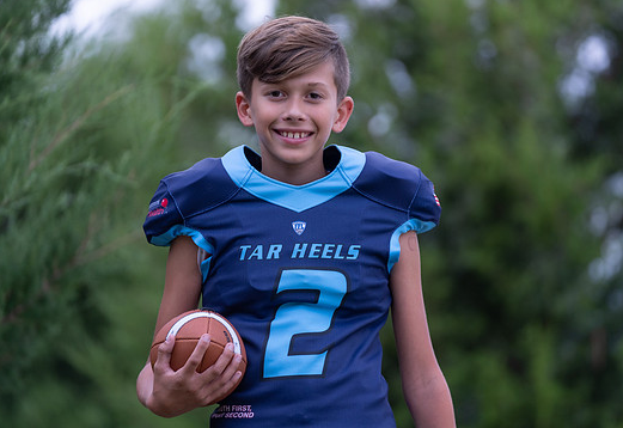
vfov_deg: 7.2
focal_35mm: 194
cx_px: 331
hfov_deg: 10.5
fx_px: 3389
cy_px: 213
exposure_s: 1/320
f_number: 2.8
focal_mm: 162
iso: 500
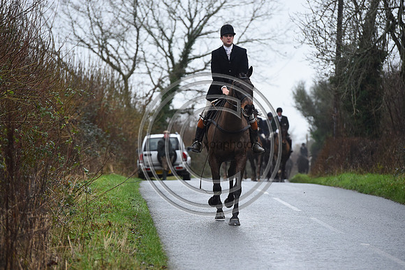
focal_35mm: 200
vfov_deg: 6.9
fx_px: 2249
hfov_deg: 10.3
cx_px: 202
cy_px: 135
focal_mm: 200
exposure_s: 1/1250
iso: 2500
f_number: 5
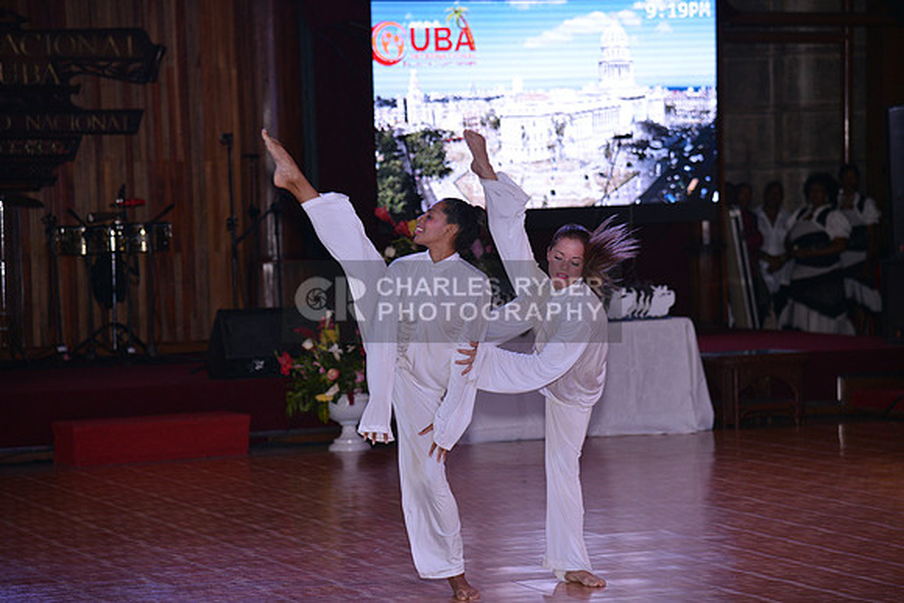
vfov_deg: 12.5
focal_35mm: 110
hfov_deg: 18.6
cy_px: 302
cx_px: 452
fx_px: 2763
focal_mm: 110
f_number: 4.5
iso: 1000
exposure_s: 1/250
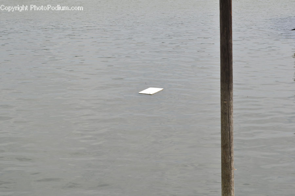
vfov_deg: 16.5
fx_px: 675
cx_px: 148
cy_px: 98
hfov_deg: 24.7
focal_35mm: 82
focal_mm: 55
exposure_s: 1/400
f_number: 10
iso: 200
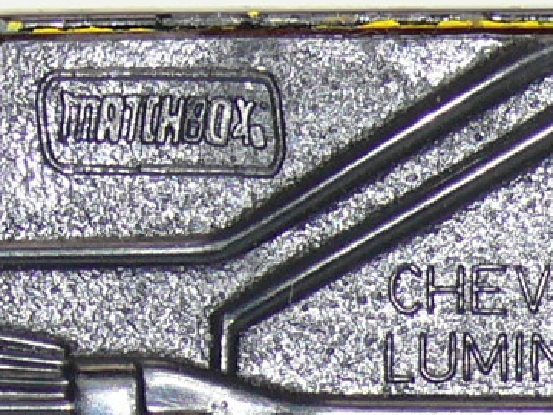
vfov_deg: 3.2
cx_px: 401
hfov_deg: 4.3
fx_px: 7431
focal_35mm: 465
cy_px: 345
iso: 100
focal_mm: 13.7
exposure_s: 1/30
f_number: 4
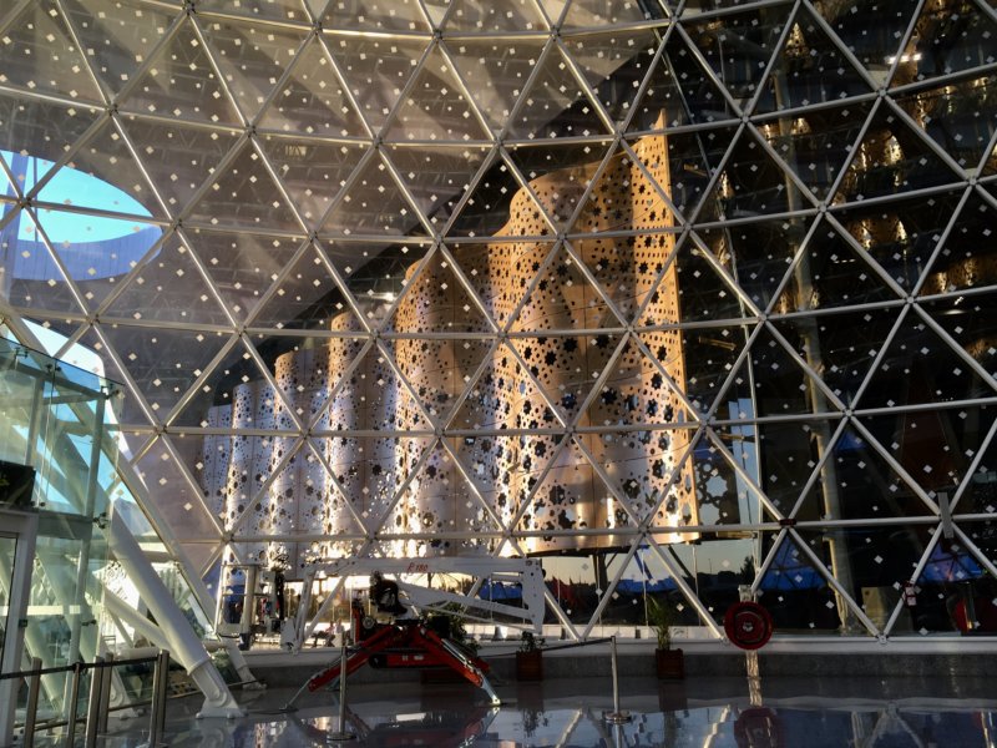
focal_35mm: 29
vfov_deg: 48.2
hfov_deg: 61.7
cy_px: 374
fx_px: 835
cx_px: 498
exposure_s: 1/115
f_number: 2.2
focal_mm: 4.15
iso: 25
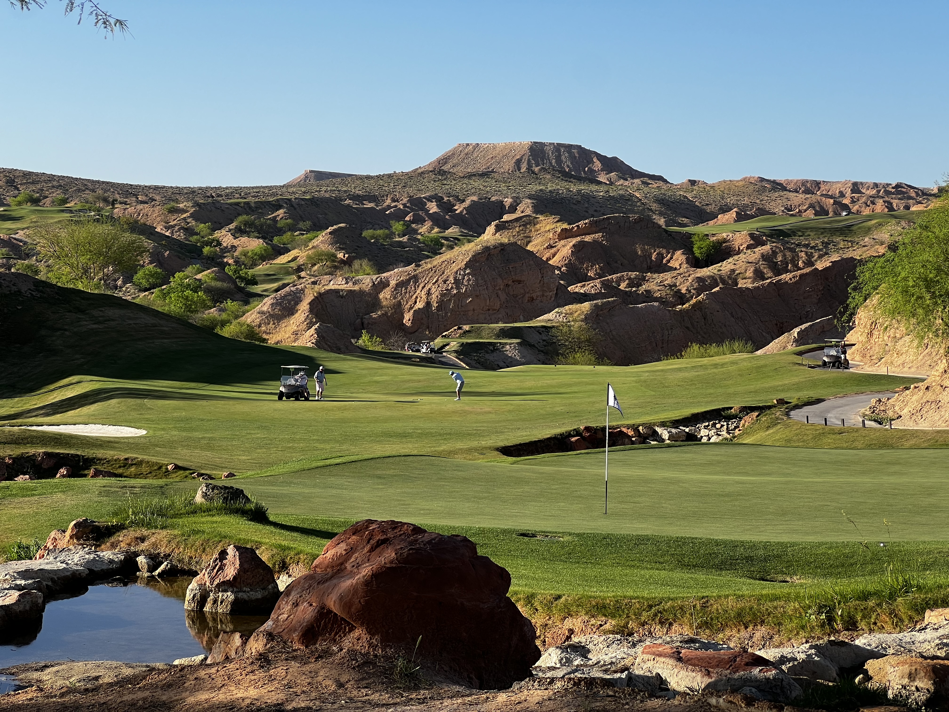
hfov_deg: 25.3
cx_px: 474
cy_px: 356
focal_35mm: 77
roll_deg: -1.1
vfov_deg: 19.1
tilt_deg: -2.2
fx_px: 2111
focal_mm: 9
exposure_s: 1/561
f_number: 2.8
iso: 32
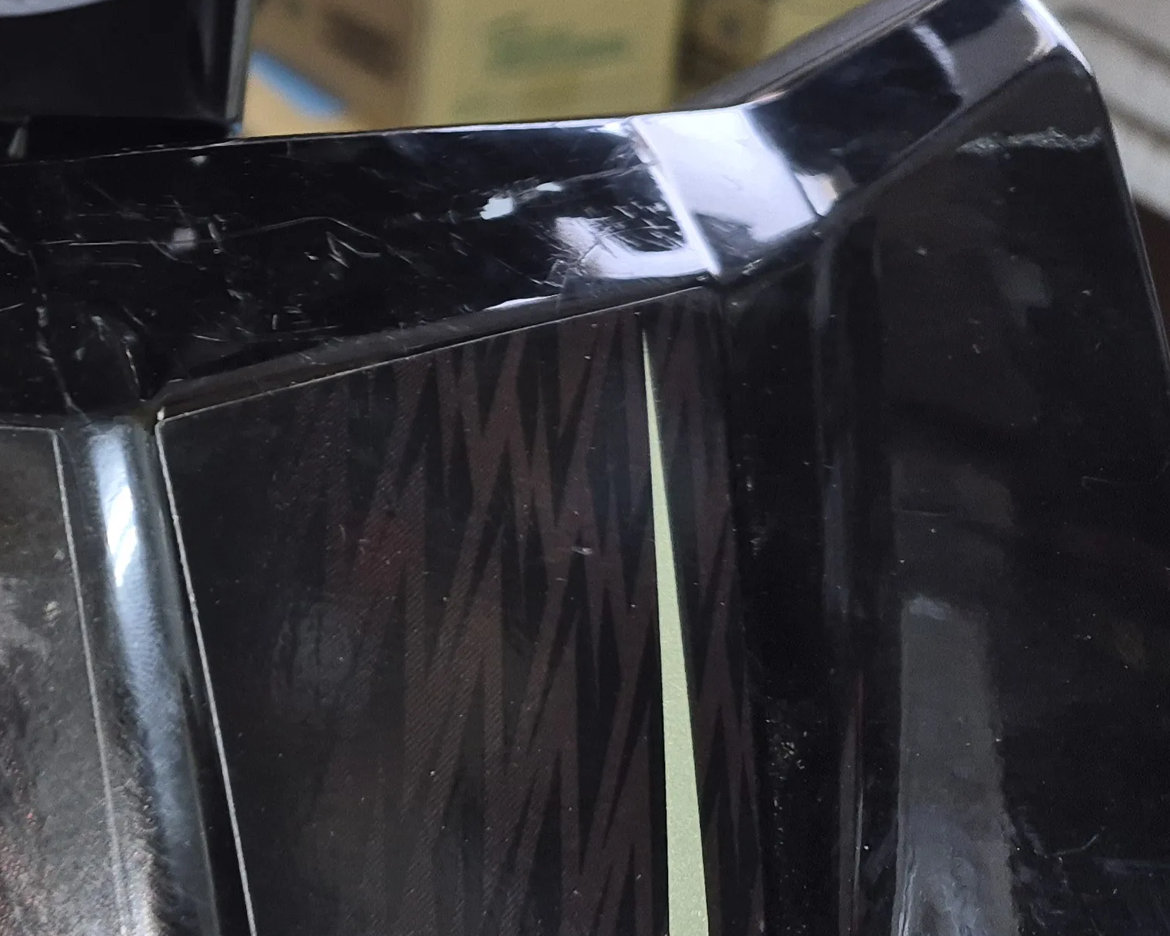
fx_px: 2043
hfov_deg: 27.2
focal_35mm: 59
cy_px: 141
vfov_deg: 25.2
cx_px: -318
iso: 100
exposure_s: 1/30
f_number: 1.8
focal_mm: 5.4
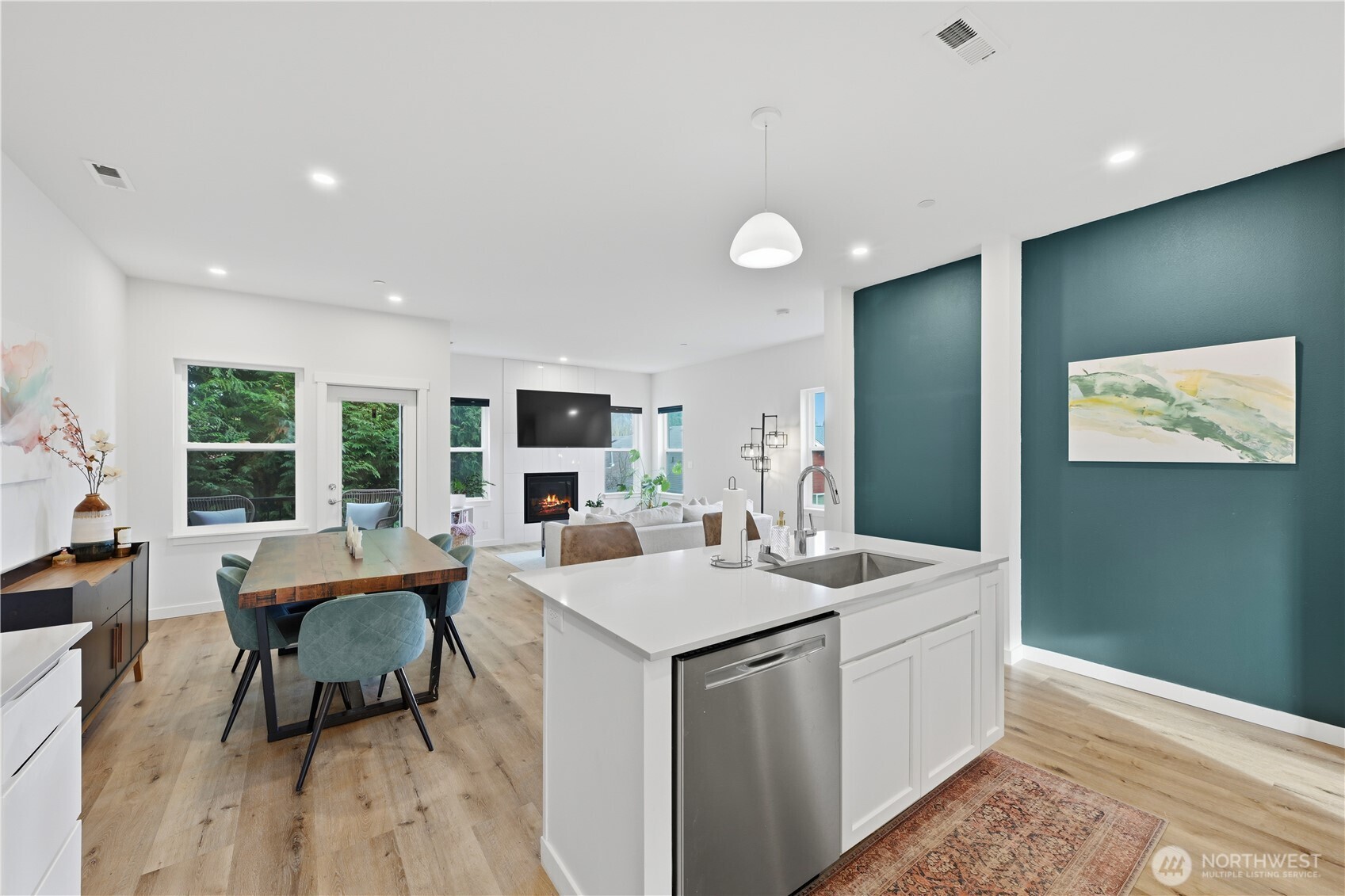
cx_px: 672
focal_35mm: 14
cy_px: 448
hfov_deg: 104.3
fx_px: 523
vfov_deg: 81.2
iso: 200
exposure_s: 1/80
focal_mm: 14
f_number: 8
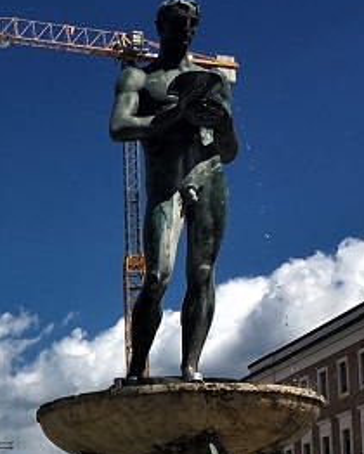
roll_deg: +1.0
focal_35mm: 108
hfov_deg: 13.6
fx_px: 1453
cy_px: 435
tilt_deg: +8.9
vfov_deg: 17.4
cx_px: -147
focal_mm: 4.15
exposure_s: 1/2747
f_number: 2.2
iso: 25
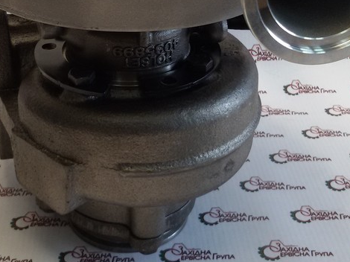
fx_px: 667
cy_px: 44
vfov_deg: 21.9
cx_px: 148
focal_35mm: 66
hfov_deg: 29.4
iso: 50
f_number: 2.4
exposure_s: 1/50
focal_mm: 2.93
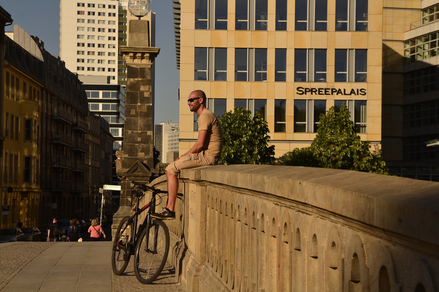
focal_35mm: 78
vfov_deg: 17.5
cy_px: 146
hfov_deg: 26.0
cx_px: 220
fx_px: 951
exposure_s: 1/320
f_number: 9
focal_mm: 52
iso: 100
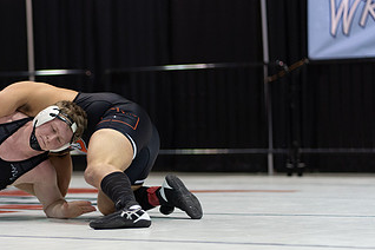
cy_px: 161
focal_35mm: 155
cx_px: 105
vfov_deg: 8.9
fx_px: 1614
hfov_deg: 13.2
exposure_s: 1/500
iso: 1600
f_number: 1.8
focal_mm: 85
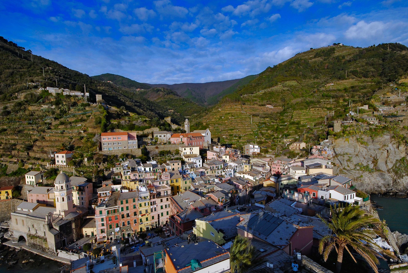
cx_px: 199
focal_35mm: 17
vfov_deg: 70.5
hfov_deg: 93.2
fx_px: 193
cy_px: 146
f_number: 16
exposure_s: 1/100
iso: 200
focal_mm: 10
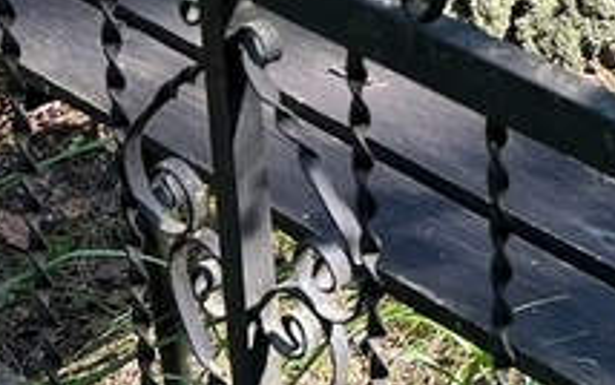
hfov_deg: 13.9
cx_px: 1129
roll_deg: -4.8
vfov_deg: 9.7
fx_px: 2214
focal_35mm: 132
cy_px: -138
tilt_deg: -19.1
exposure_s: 1/395
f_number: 1.5
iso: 50
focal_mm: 5.7
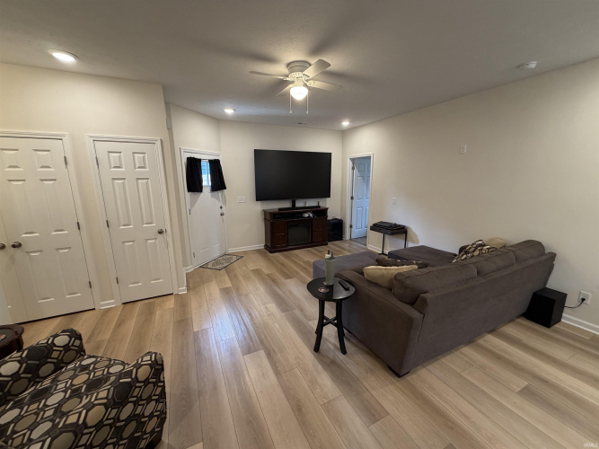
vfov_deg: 85.7
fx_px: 242
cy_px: 224
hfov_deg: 102.1
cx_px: 300
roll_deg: +1.0
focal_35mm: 14
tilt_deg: -11.0
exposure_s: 1/60
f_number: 2.2
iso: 200
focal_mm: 2.22
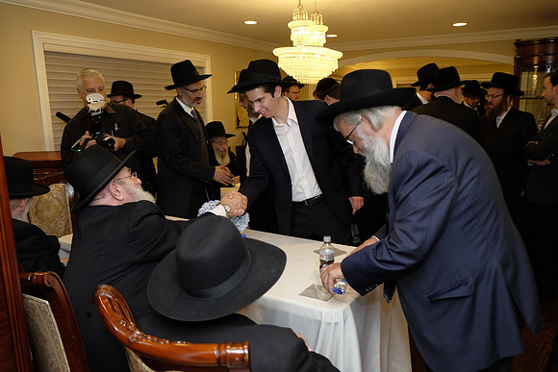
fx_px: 419
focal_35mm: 27
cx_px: 279
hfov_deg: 67.4
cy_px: 186
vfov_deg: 48.0
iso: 800
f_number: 2.8
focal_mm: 18
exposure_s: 1/180
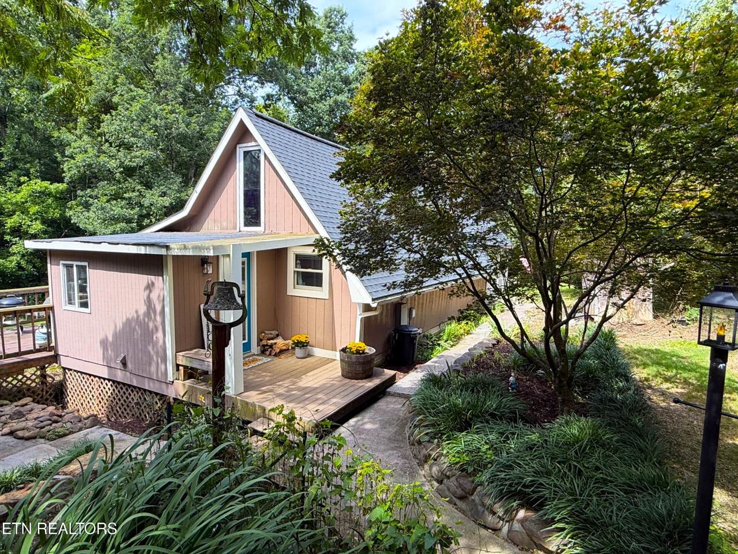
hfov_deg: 84.7
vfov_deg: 68.7
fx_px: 405
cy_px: 277
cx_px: 369
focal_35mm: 19
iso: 50
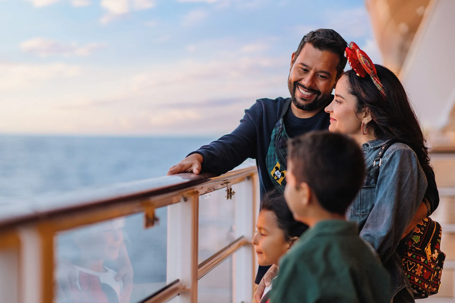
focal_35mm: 85
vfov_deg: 16.1
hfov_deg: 23.9
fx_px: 1074
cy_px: 152
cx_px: 228
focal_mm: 85
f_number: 1.8
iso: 800
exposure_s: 1/320
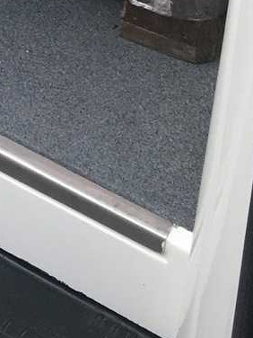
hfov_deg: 9.2
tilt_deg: -18.7
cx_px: -301
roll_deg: +0.4
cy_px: -501
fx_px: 1442
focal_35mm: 148
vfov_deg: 11.0
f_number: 2.2
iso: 25
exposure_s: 1/262
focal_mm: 4.15
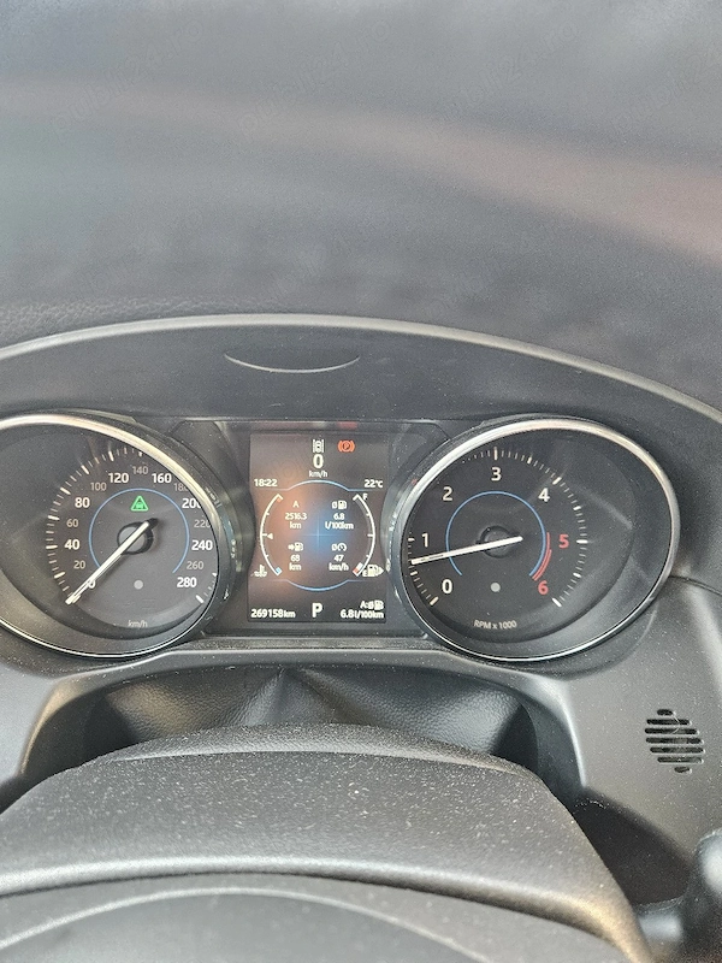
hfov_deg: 58.9
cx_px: 361
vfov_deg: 73.9
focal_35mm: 23
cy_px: 482
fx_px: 640
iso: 400
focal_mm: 5.4
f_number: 1.8
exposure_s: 1/101
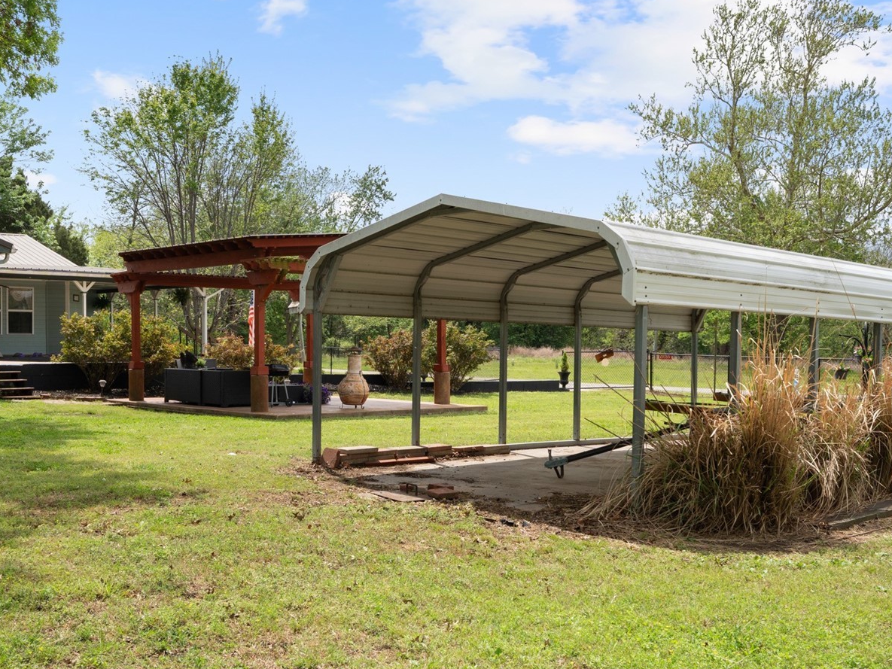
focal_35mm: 39
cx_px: 354
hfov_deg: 47.6
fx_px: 1005
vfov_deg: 36.8
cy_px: 368
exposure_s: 1/160
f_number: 9
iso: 200
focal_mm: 23.6
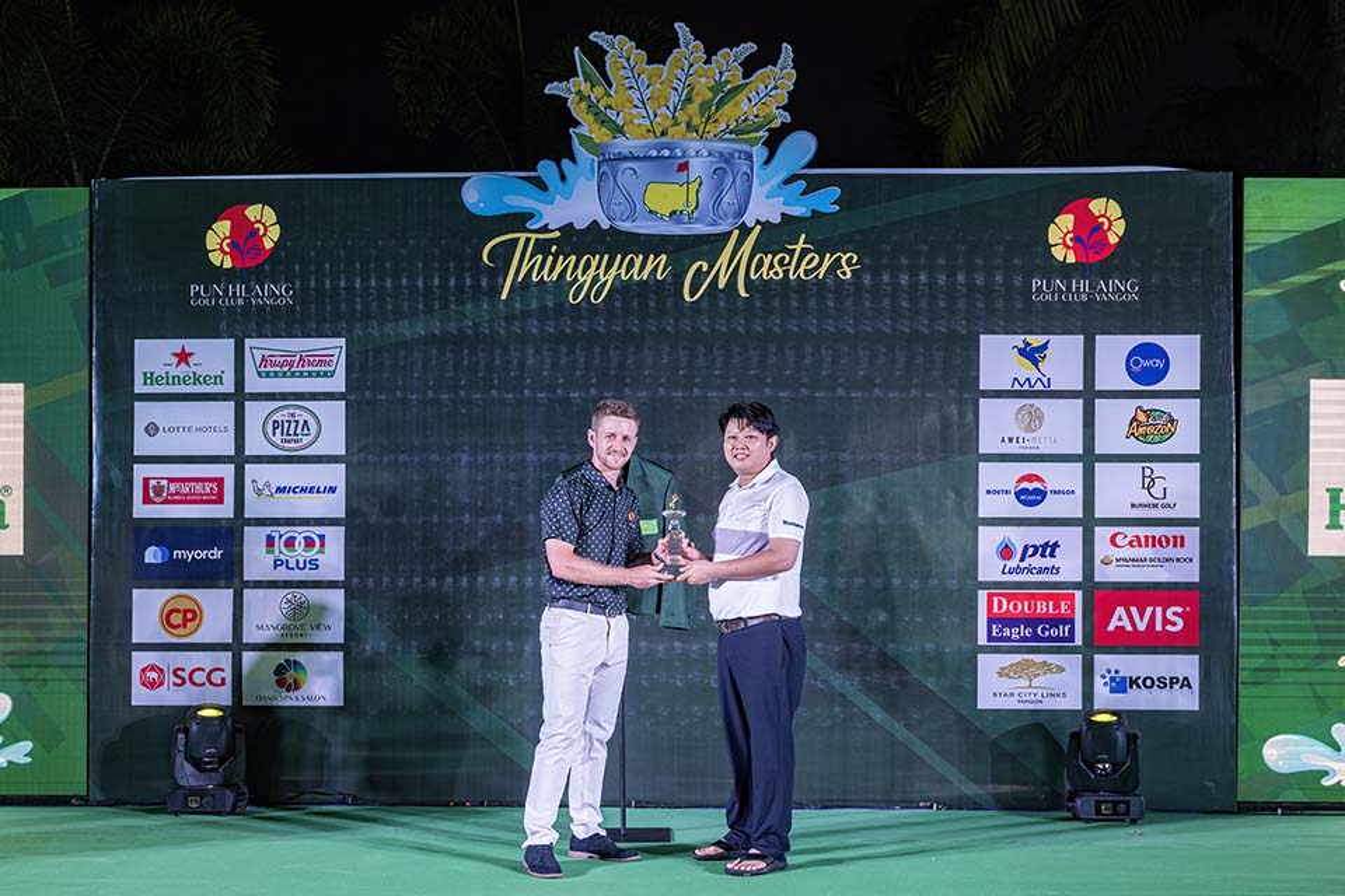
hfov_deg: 50.7
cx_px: 672
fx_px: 1420
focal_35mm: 38
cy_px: 448
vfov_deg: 35.1
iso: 720
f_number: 3.5
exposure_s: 1/200
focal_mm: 38
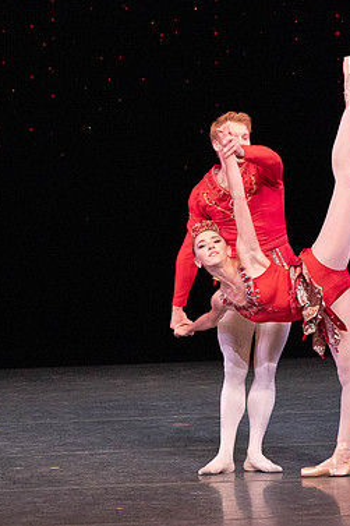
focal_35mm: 579
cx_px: 151
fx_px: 8451
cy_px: 259
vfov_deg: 3.6
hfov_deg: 2.4
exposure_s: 1/500
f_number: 11
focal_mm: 376
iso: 16000
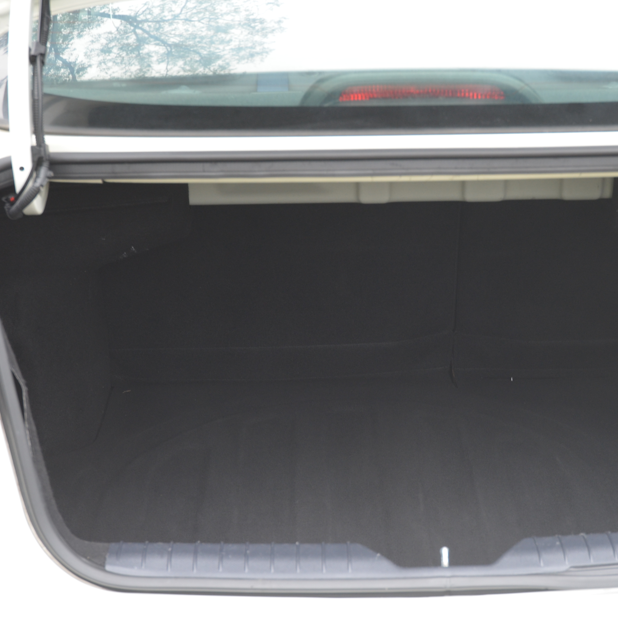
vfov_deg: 22.5
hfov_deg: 22.4
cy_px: 309
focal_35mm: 77
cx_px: 415
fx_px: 1555
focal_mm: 40
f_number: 4.5
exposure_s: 1/80
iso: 400
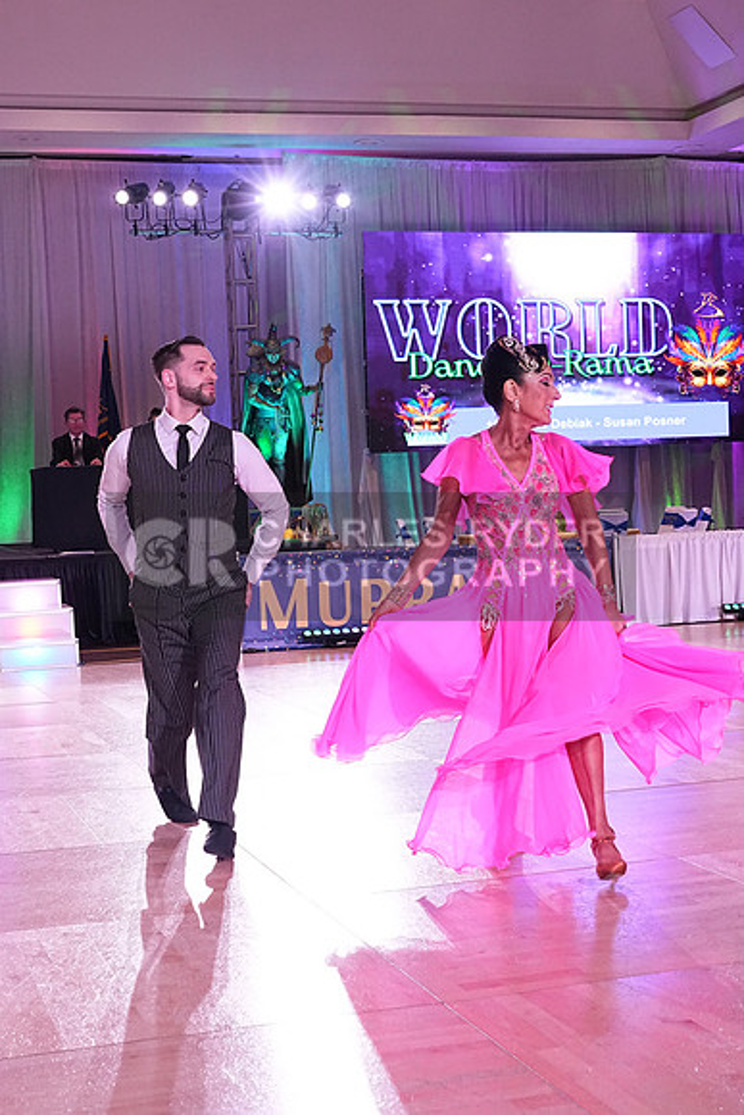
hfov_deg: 25.1
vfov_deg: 36.9
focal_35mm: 54
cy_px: 558
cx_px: 372
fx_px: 1673
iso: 3200
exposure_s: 1/250
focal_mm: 36
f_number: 7.1
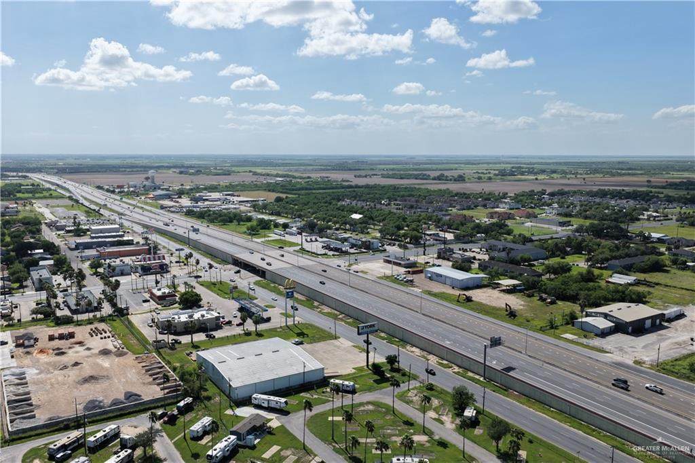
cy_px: 232
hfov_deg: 65.5
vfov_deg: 46.4
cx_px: 348
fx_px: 540
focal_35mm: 28
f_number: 2.8
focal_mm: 14.45
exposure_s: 1/3200
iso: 250
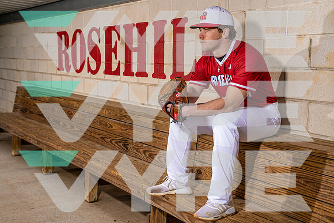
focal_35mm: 50
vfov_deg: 27.2
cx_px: 176
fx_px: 461
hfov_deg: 39.8
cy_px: 106
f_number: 5.6
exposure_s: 1/250
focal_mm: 47
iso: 100
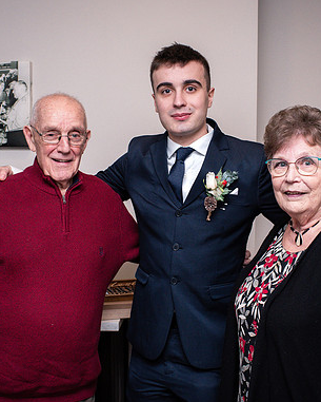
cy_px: 204
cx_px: 171
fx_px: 617
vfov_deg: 36.0
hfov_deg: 29.1
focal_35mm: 52
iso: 2500
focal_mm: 35
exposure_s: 1/200
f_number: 5.6
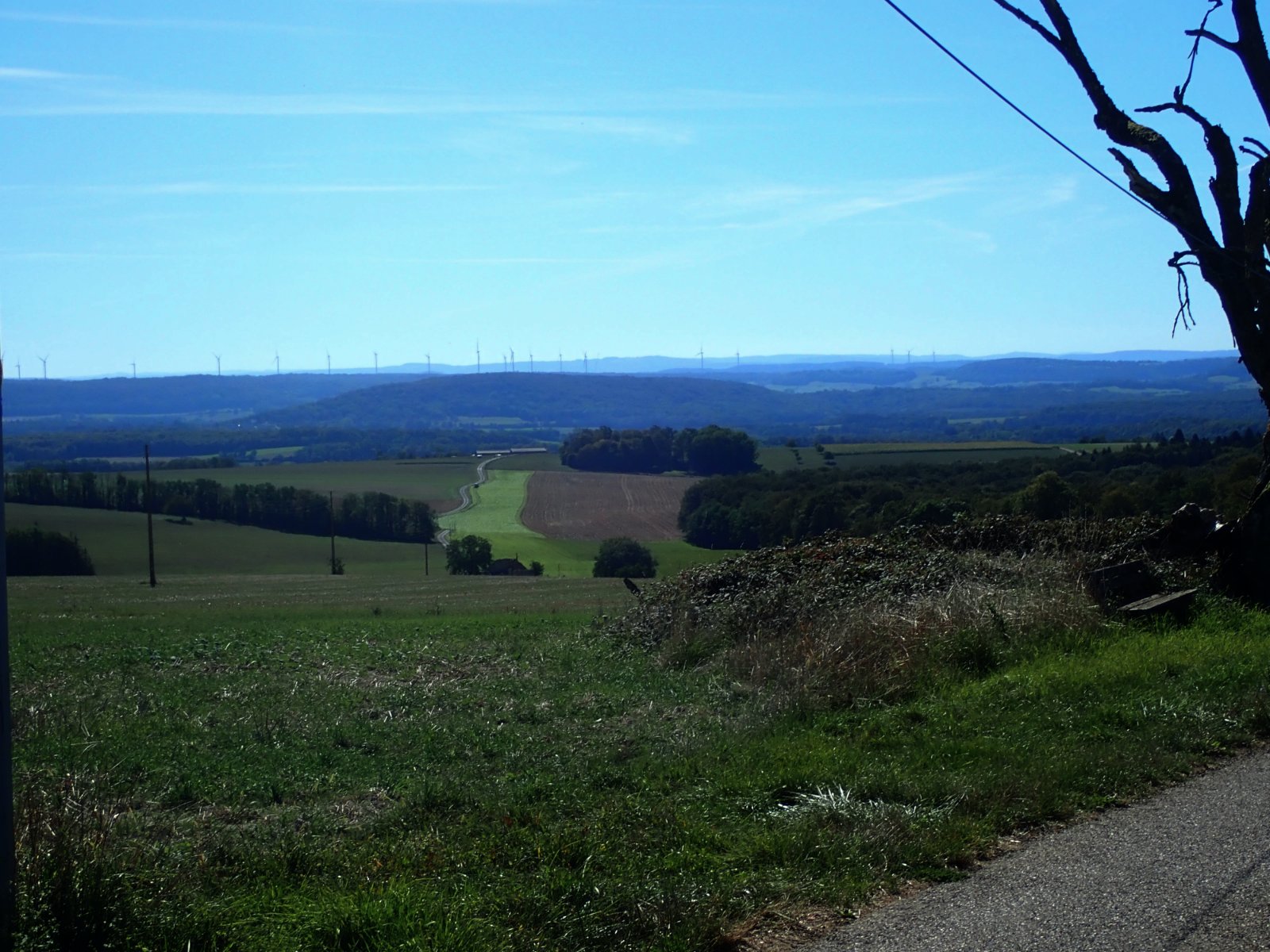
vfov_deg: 19.9
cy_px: 476
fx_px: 2715
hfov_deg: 26.3
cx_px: 635
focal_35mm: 74
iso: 100
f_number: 5.6
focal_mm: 13.47
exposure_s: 1/640
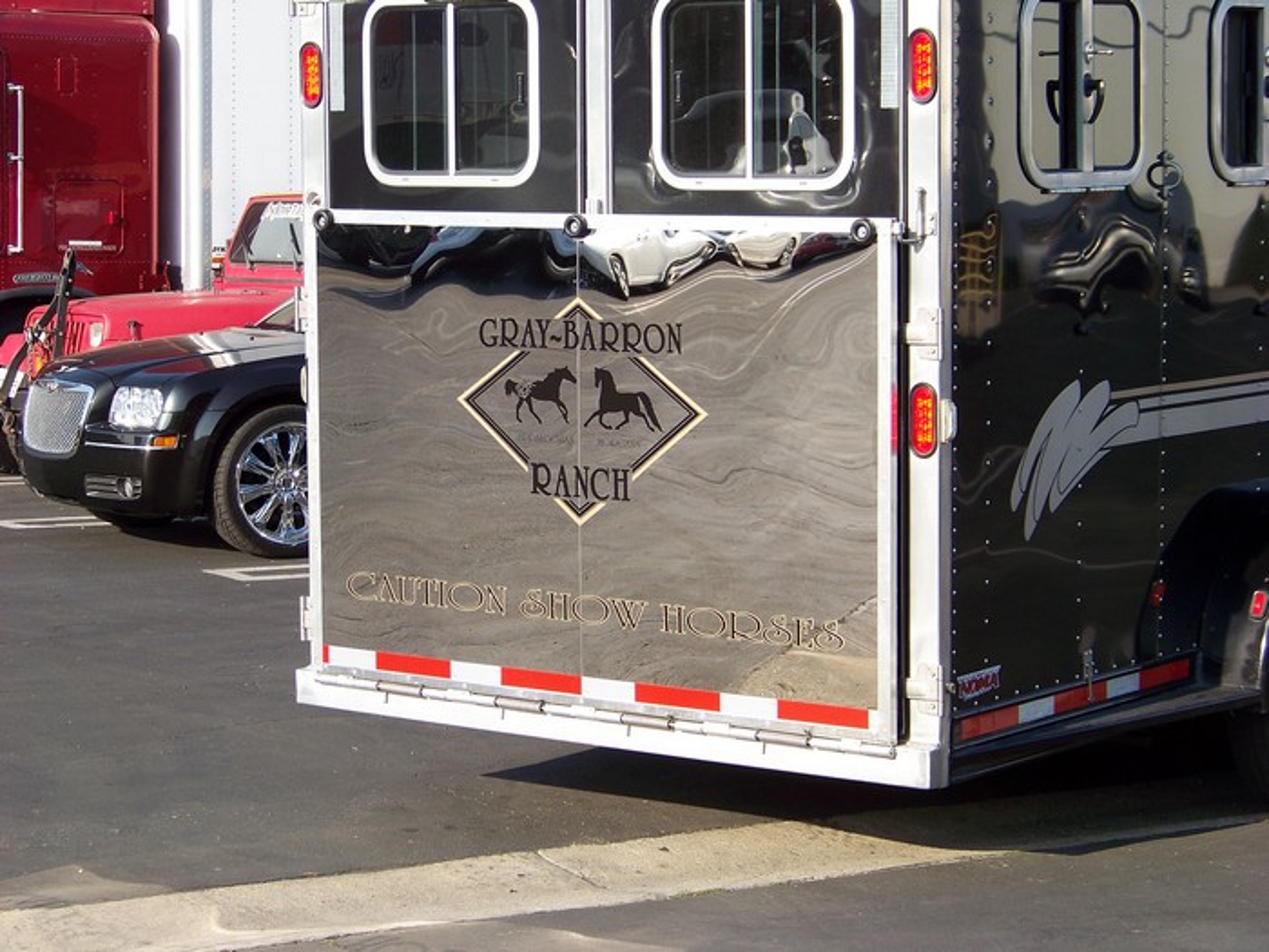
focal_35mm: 96
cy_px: 476
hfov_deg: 20.4
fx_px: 3519
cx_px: 634
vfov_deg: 15.4
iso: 72
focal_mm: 16.2
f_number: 3.2
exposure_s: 1/500
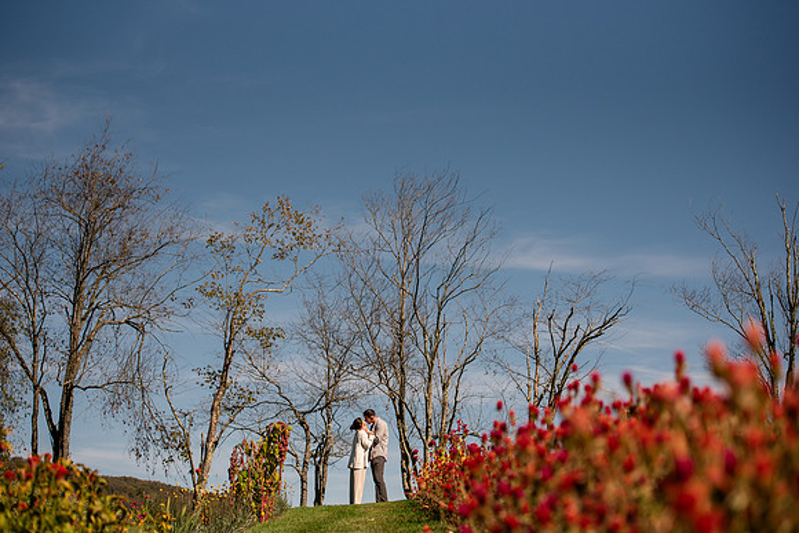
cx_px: 400
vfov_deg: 19.2
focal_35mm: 71
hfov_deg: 28.5
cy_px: 266
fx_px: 1572
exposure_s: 1/4000
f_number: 3.2
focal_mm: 70
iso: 100
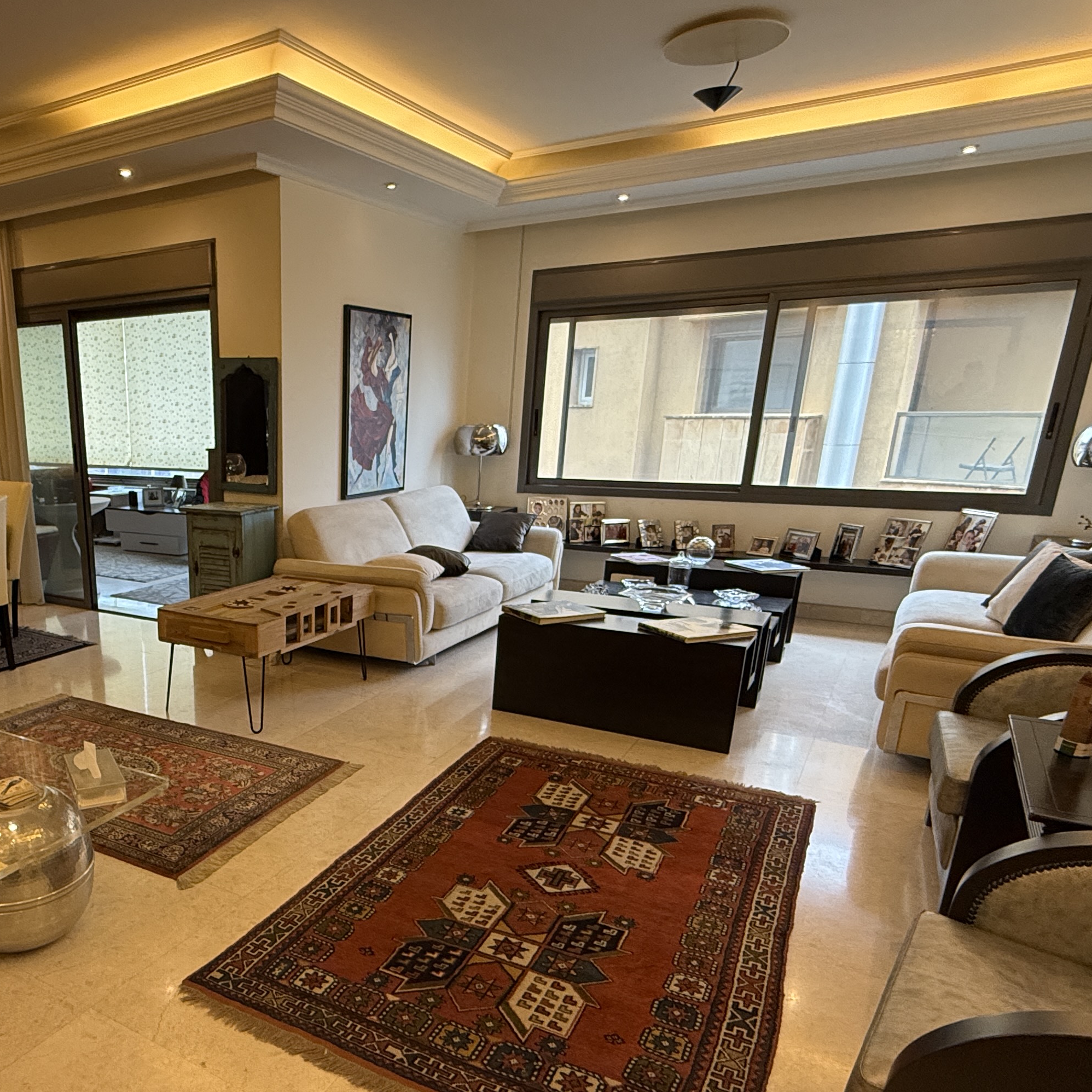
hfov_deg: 59.5
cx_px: 272
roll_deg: +1.0
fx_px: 892
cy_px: 694
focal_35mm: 25
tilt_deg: -17.8
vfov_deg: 61.9
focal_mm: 2.22
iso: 320
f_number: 2.2
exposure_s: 1/100
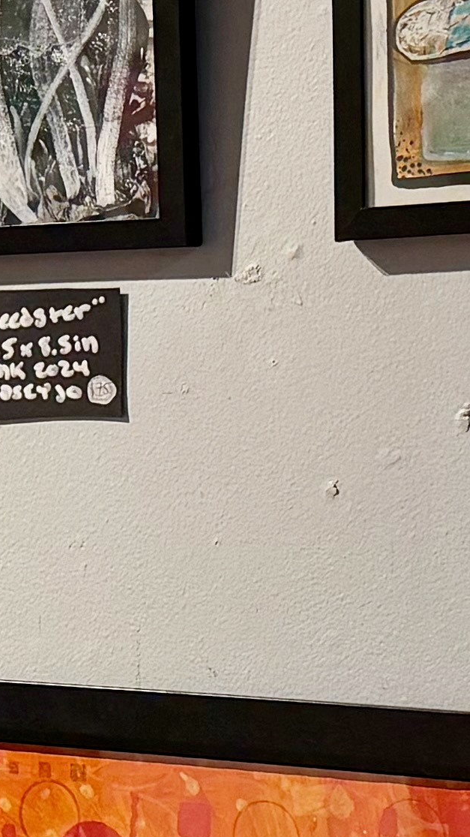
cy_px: 473
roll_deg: +0.0
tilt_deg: -0.9
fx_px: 2970
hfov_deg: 8.9
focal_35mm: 134
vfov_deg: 16.0
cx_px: -195
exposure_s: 1/206
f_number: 1.78
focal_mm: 6.76
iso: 200
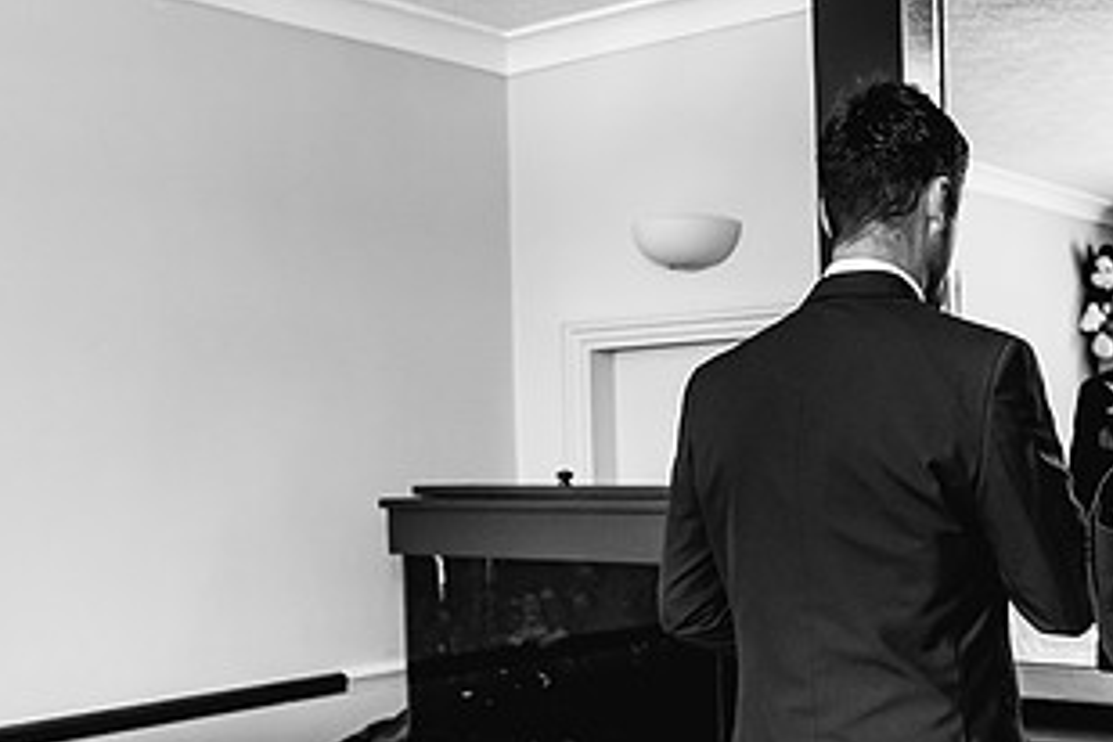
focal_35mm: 47
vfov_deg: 28.5
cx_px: 864
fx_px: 1453
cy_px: 492
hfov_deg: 40.5
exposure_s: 1/160
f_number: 2.8
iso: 2000
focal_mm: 24
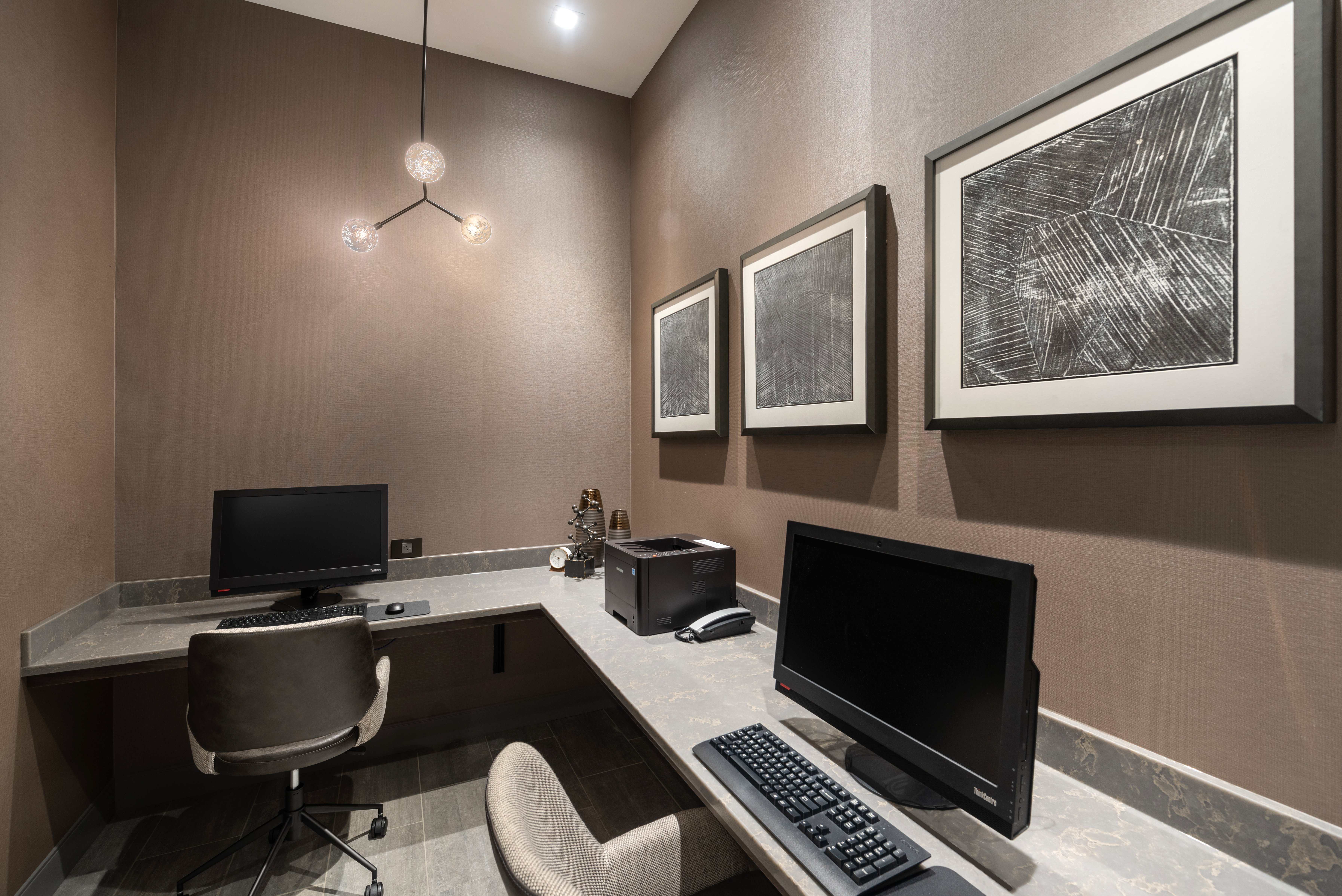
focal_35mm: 15
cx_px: 671
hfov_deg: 100.4
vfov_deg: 77.4
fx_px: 559
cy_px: 448
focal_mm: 15
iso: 200
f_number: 8
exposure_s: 2
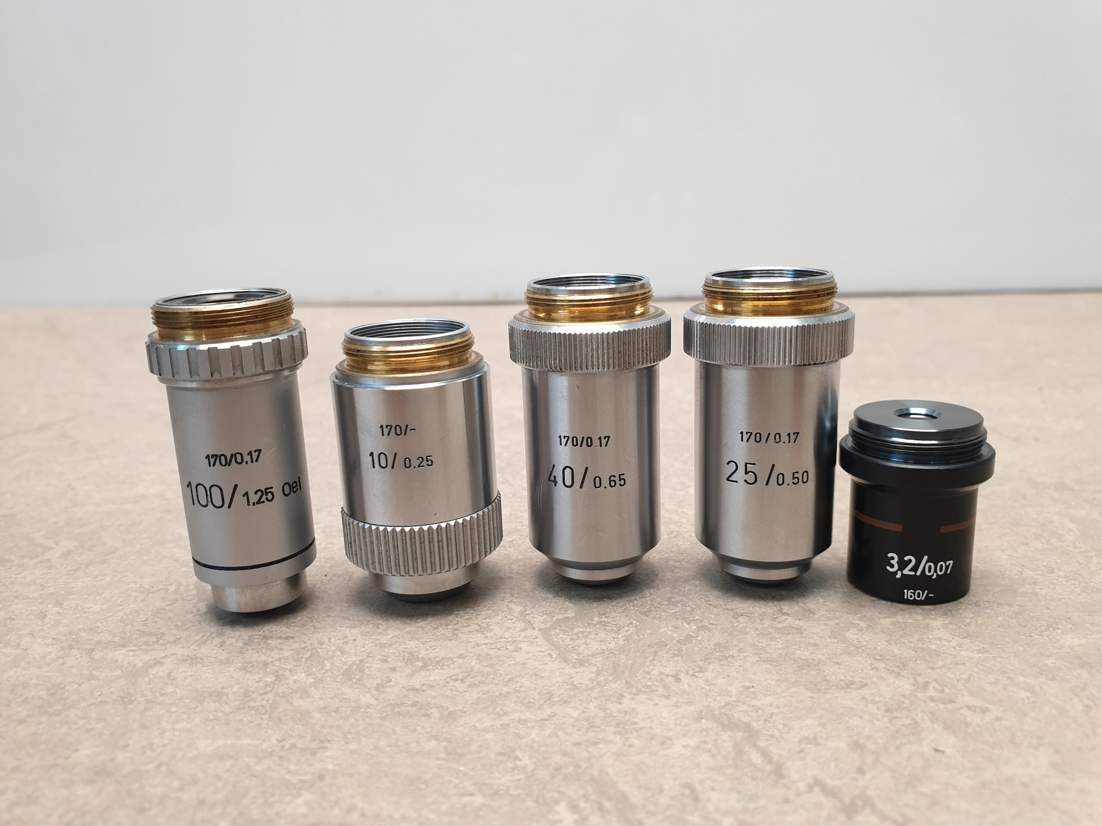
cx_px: 551
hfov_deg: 67.3
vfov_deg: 53.1
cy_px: 413
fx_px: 828
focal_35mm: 26
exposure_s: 1/50
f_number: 2.4
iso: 125
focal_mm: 4.3
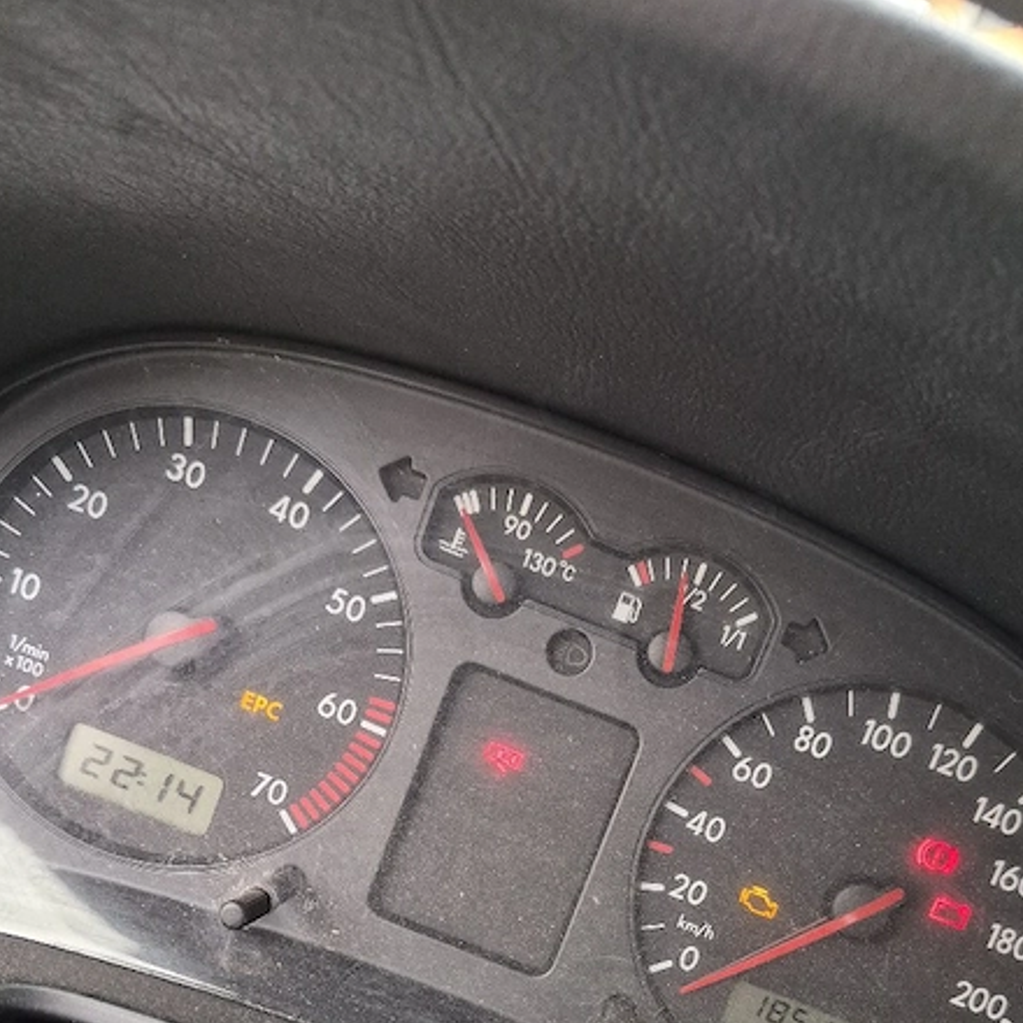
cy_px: 893
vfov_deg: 41.8
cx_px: 539
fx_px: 1237
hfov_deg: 44.9
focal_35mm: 37
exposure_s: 1/100
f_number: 1.8
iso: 500
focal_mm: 5.4
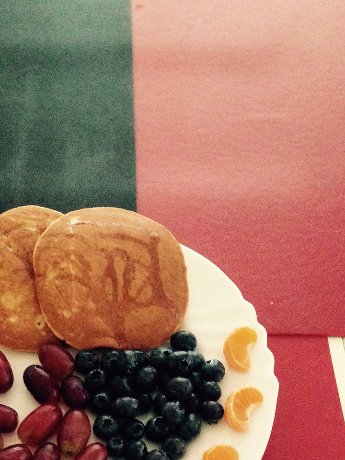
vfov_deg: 33.7
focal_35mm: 55
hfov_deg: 26.1
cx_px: 70
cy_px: 380
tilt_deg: -58.8
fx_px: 731
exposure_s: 1/15
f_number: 2.4
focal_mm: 4.12
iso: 500
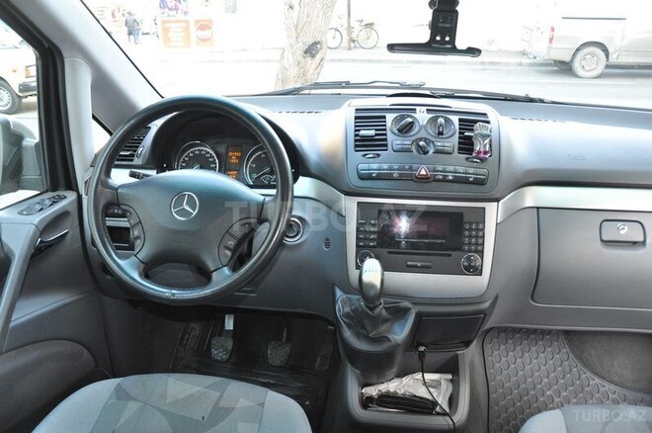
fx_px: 488
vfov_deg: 47.8
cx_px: 326
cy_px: 216
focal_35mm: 27
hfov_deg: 67.5
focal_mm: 18
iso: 800
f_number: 3.5
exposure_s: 1/80
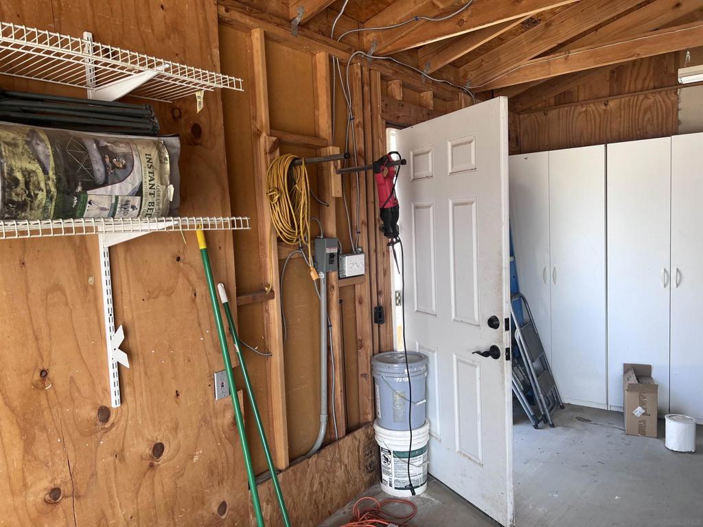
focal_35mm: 26
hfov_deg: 67.3
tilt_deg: -3.8
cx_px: 352
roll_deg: +4.6
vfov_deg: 53.1
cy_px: 264
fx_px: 528
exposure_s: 1/253
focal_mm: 5.7
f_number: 1.5
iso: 40
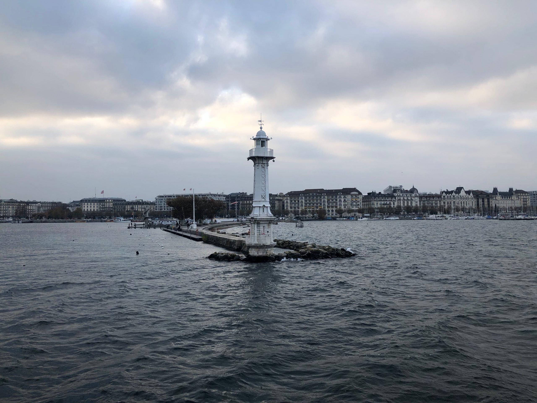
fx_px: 434
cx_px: 268
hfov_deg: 63.4
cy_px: 202
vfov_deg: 49.7
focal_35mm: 28
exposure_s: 1/374
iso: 20
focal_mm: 4
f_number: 1.8
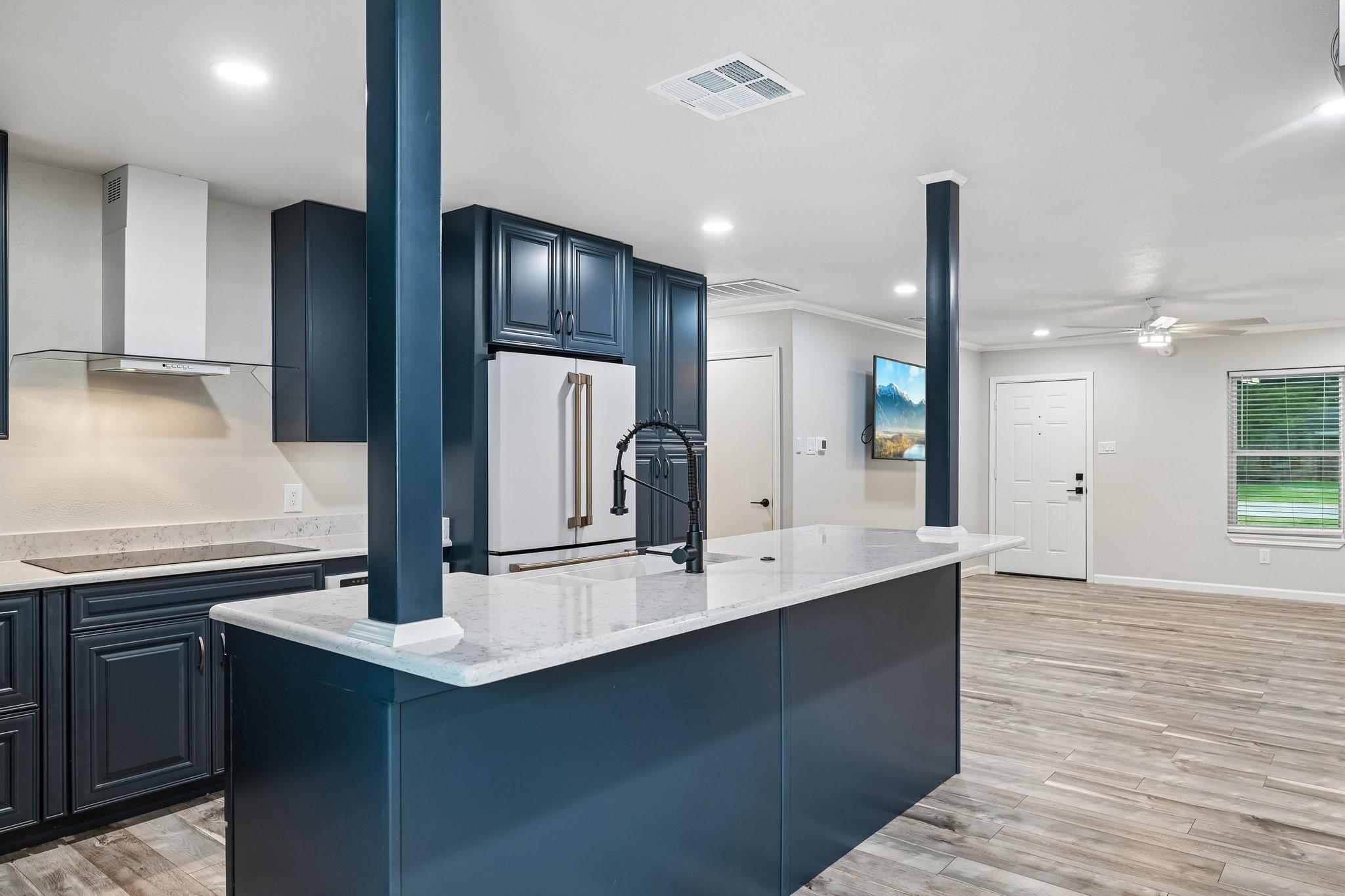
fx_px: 840
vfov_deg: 56.1
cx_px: 672
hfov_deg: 77.3
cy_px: 448
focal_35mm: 22
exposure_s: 1/10
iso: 400
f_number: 8
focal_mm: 22.5
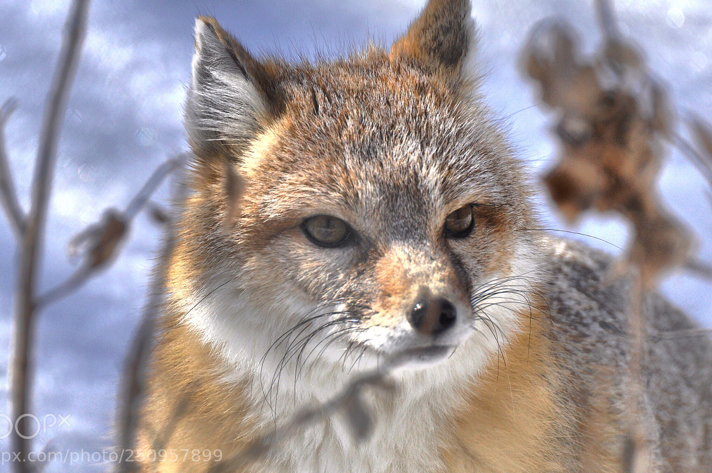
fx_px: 13967
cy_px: 206
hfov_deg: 2.9
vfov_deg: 1.9
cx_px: 375
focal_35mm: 707
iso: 500
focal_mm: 380
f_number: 6.3
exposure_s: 1/1000
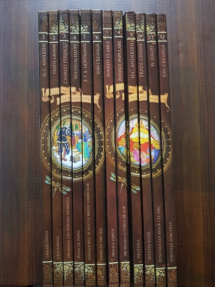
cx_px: 108
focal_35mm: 26
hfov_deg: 53.1
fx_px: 215
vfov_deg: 67.3
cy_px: 144
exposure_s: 1/30
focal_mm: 4.3
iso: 160
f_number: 1.7
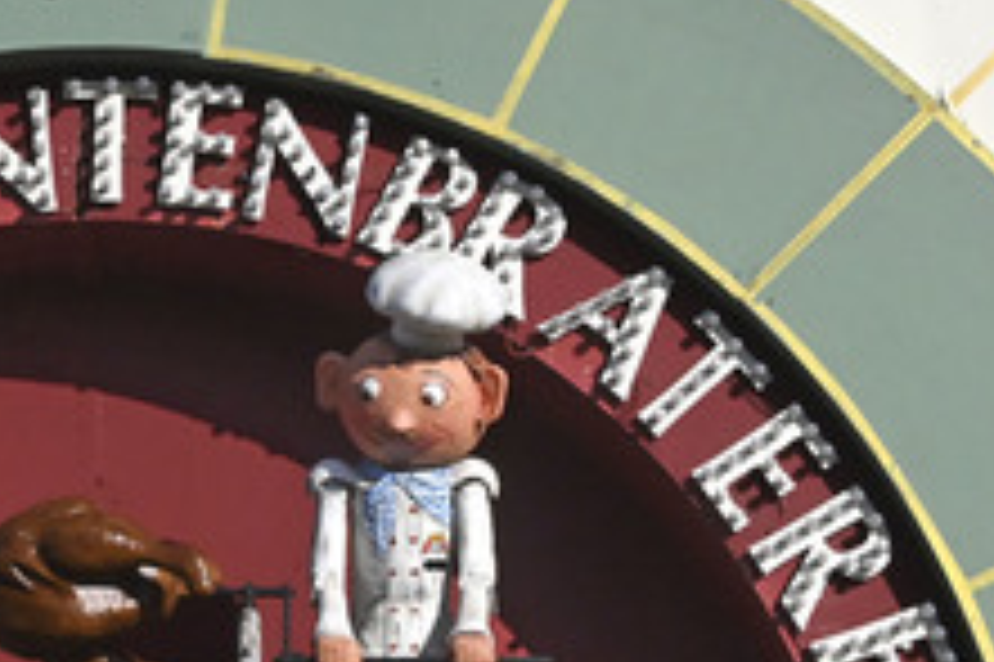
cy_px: 446
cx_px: 76
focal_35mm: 167
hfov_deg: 12.2
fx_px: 4607
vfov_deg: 8.2
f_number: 22
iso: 4000
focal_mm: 55
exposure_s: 1/2500
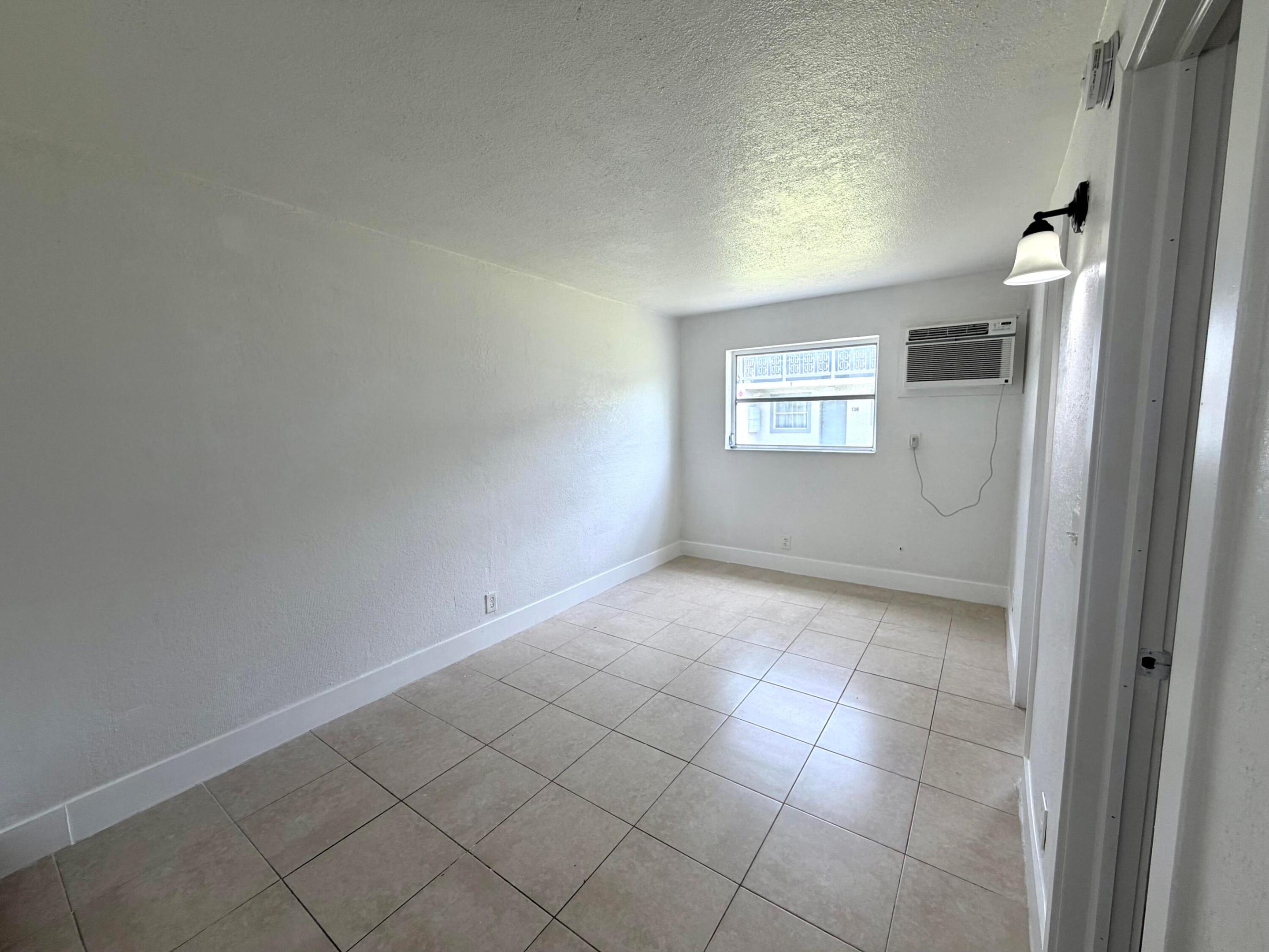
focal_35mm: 14
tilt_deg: -5.2
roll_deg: +1.8
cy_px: 476
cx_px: 634
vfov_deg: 85.7
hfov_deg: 102.1
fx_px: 513
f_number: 2.2
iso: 40
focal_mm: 2.22
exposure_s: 1/120
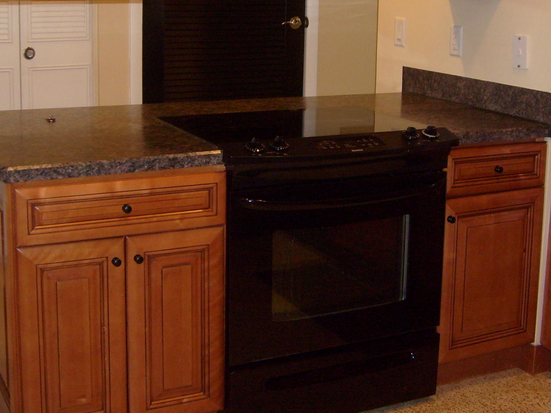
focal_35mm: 58
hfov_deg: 33.2
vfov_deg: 24.9
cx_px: 294
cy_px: 95
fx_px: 923
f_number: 2.8
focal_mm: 5.8
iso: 100
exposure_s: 1/45
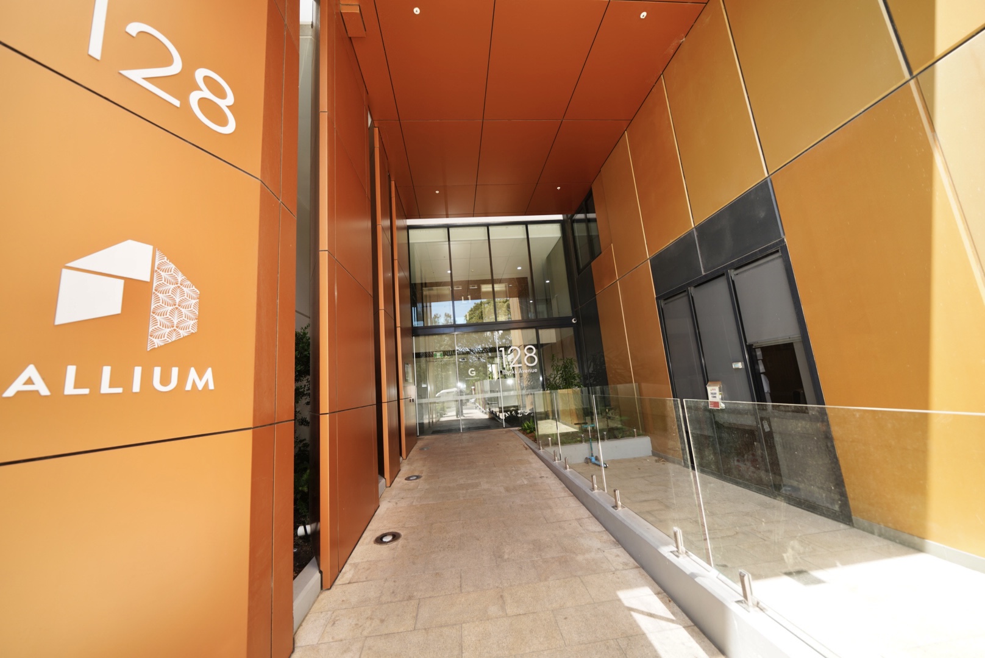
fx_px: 329
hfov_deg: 112.6
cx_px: 492
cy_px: 329
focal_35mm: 12
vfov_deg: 90.1
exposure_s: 1/100
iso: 100
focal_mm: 12
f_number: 4
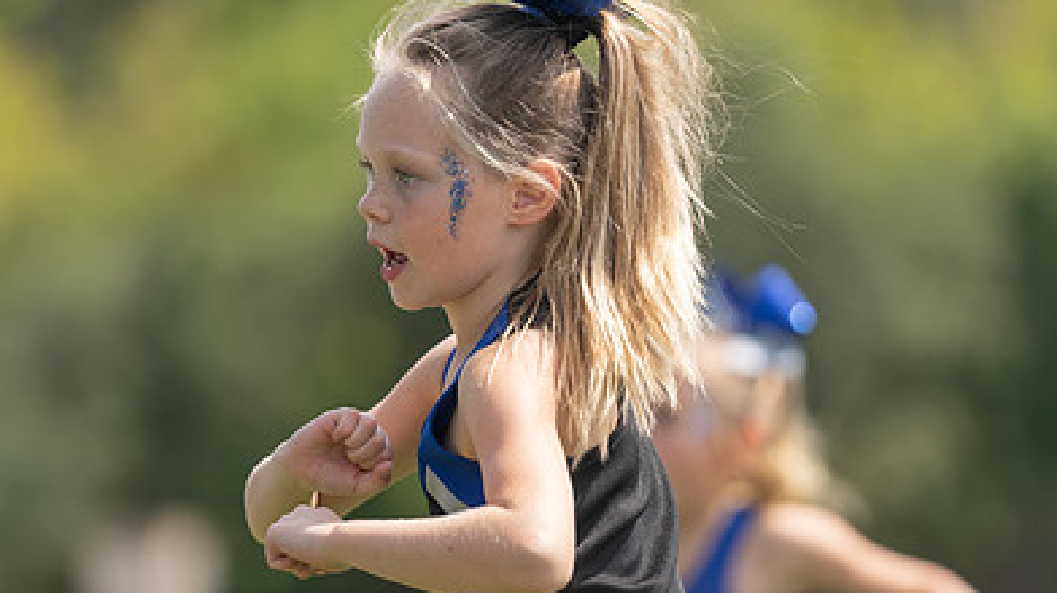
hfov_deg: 7.0
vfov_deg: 4.0
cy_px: 368
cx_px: 461
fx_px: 8600
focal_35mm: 307
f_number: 2.8
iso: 100
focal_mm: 198
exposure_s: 1/1250
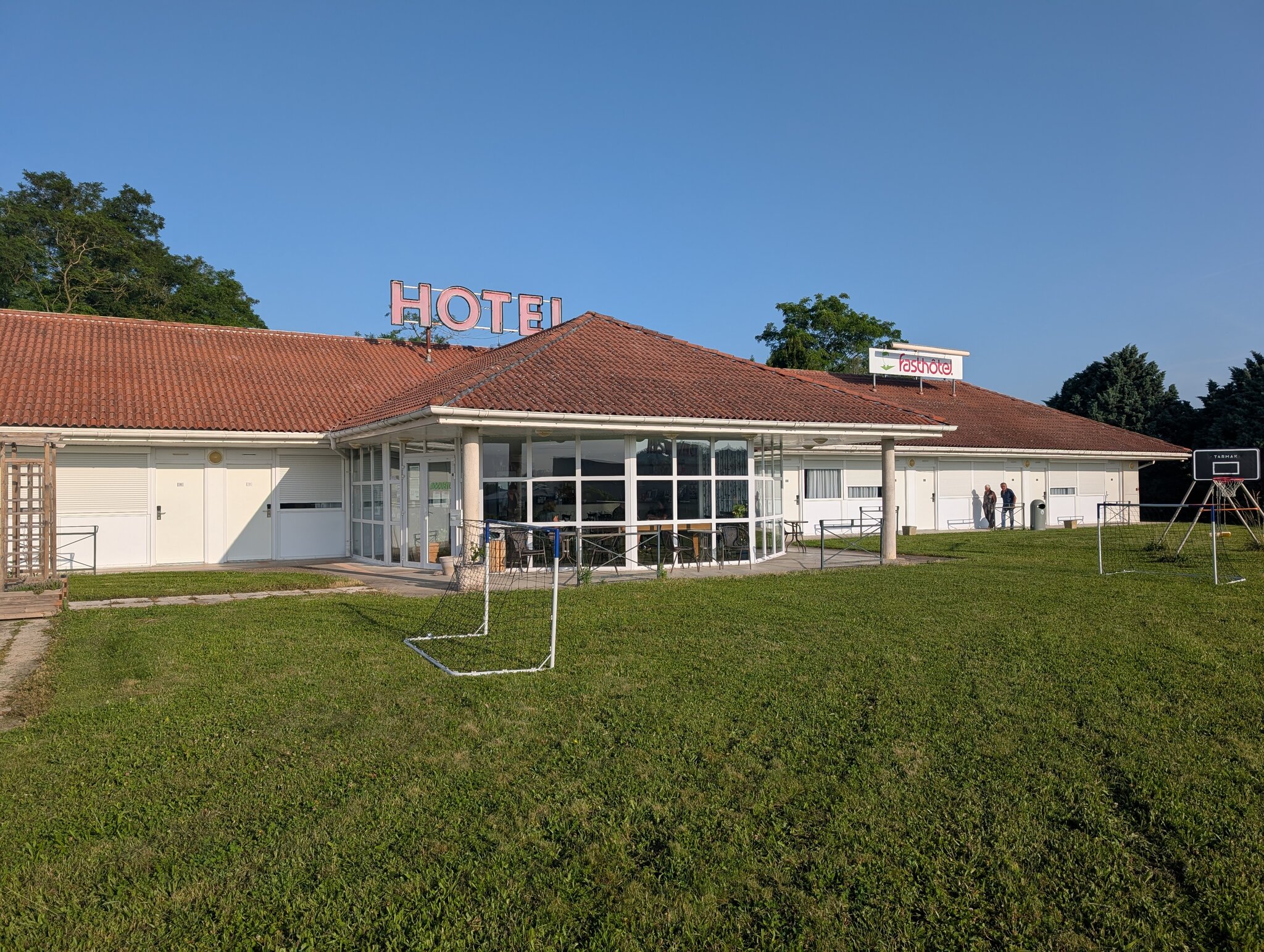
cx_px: 632
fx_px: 878
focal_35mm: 24
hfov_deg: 71.5
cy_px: 476
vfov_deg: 56.9
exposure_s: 1/1912
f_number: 1.68
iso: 21
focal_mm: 6.9
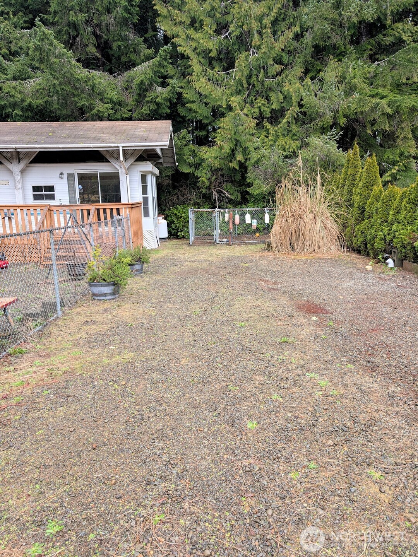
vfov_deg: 71.6
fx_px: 386
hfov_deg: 56.8
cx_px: 209
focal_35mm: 24
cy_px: 278
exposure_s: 1/118
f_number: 1.68
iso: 19
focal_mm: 6.9
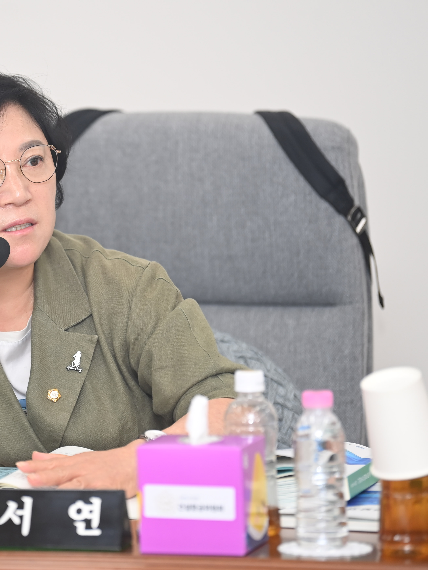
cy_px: 285
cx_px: 21
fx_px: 3940
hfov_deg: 6.2
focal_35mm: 239
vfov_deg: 8.3
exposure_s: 1/250
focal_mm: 165
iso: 500
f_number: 2.8
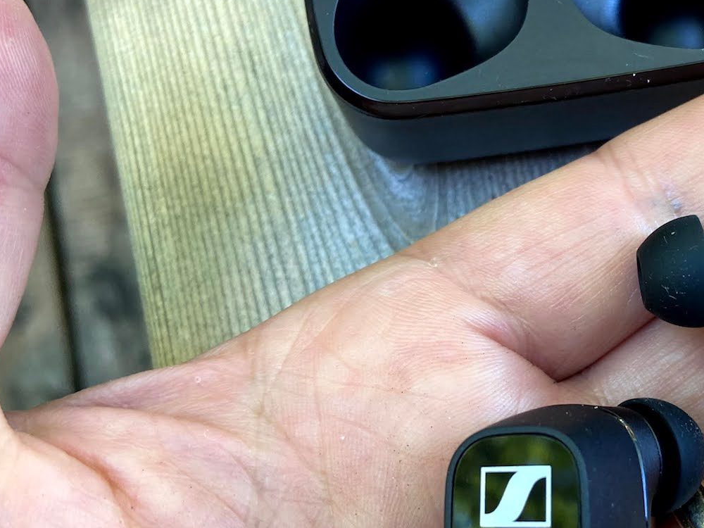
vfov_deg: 28.0
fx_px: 1058
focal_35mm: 52
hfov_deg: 35.7
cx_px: 553
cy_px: 262
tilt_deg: -76.2
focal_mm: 4.25
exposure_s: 1/117
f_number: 1.8
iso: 125
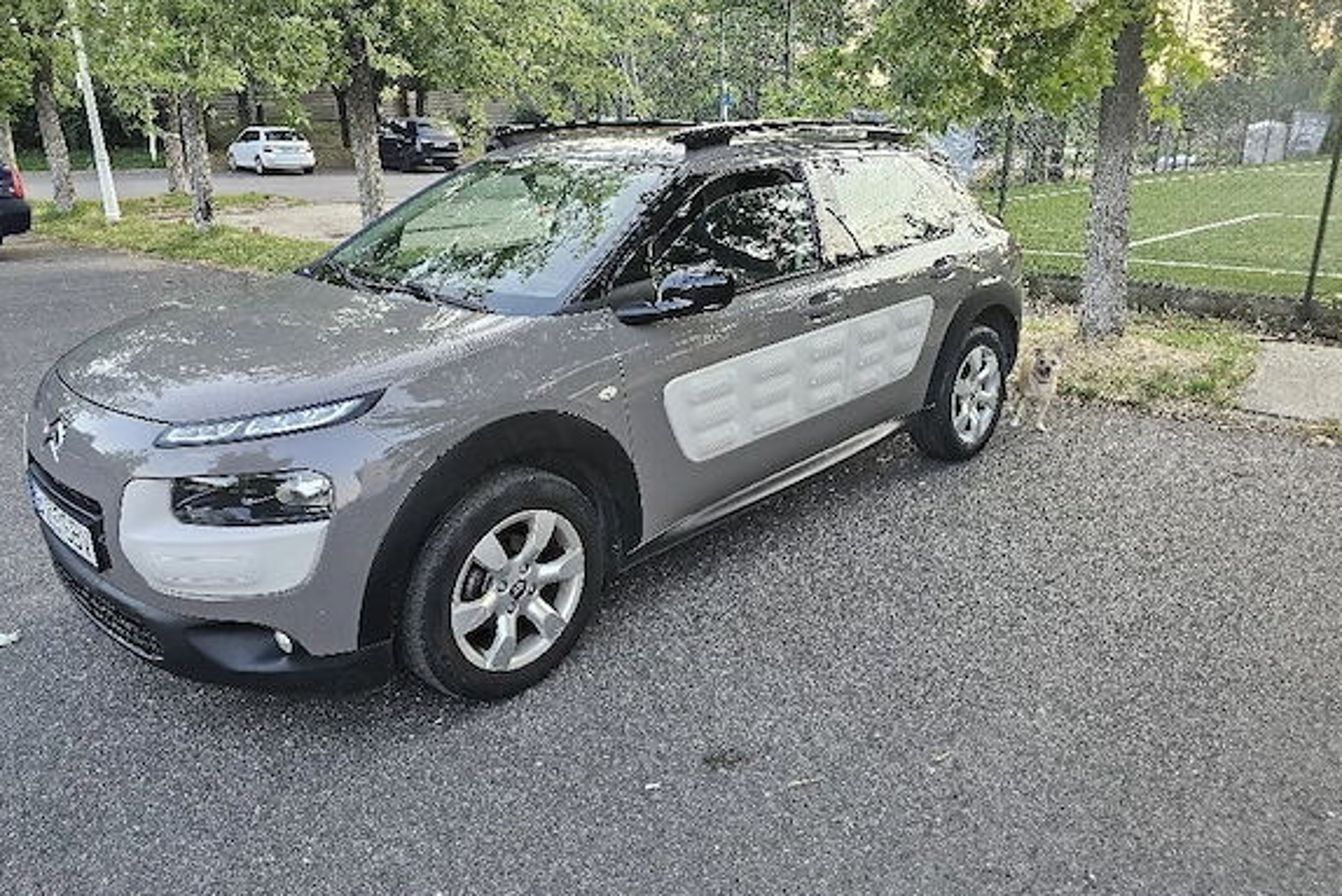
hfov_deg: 71.5
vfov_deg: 51.3
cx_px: 678
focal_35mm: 25
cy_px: 423
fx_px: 932
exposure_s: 1/182
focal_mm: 6.3
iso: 125
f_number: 1.7
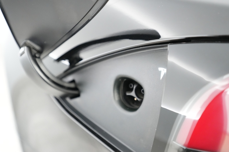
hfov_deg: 65.5
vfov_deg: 46.4
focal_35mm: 28
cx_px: 114
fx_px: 178
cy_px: 76
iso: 6400
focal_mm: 28
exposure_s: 1/60
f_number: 2.8
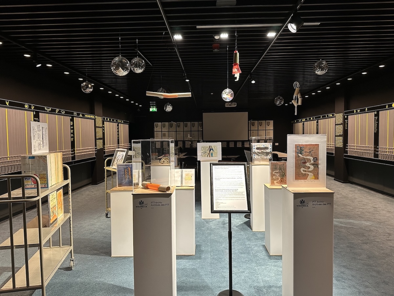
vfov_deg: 56.8
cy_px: 148
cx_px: 197
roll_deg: -0.1
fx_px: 273
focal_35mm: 24
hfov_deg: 71.6
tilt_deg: -2.5
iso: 200
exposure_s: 1/48
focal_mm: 6.86
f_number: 1.78
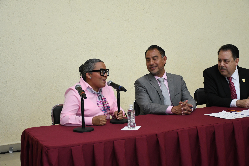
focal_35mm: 67
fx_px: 463
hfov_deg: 30.1
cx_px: 124
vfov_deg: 20.3
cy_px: 83
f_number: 4.5
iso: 2000
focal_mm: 45
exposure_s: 1/100
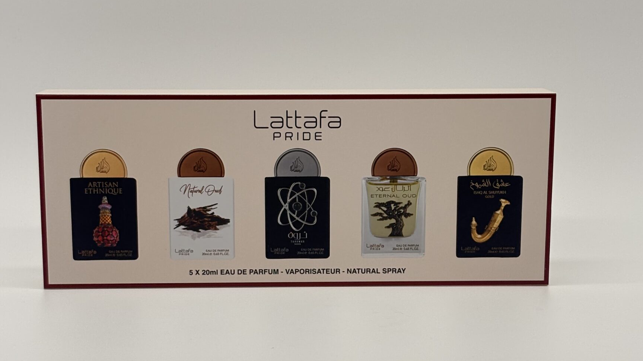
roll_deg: +0.6
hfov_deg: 25.3
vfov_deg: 14.4
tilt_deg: -10.0
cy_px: 235
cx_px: 319
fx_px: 1432
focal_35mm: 84
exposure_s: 1/680
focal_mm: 5.96
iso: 32
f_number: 1.6
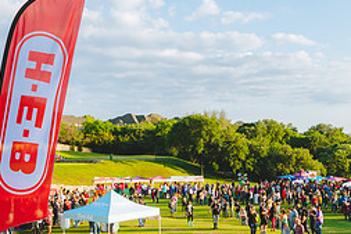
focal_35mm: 55
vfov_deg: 24.5
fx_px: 537
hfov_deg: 36.0
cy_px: 159
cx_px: 225
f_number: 3.5
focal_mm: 24
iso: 72
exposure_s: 1/160
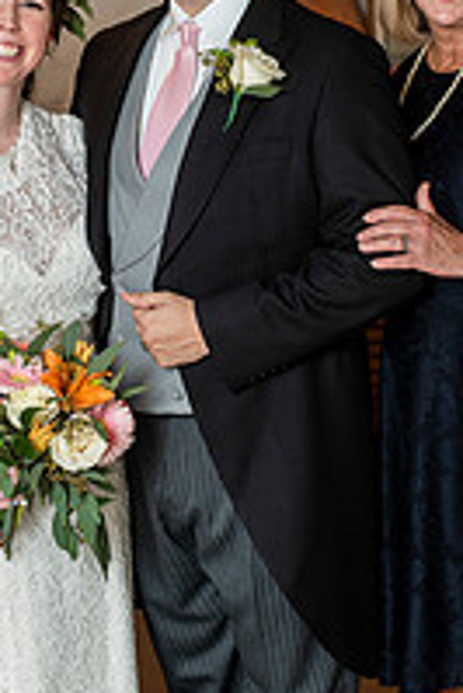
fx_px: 2176
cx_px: 136
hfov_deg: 12.1
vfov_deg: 18.1
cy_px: 261
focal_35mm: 113
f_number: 3.2
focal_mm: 50
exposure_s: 1/80
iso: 400
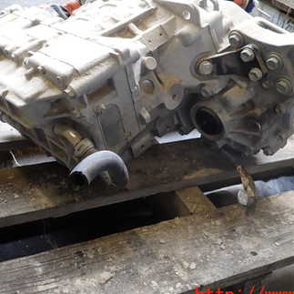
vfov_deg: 40.5
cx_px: 127
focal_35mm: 41
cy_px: 103
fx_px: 394
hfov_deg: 40.8
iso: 125
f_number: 2
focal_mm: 4.5
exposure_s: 1/60
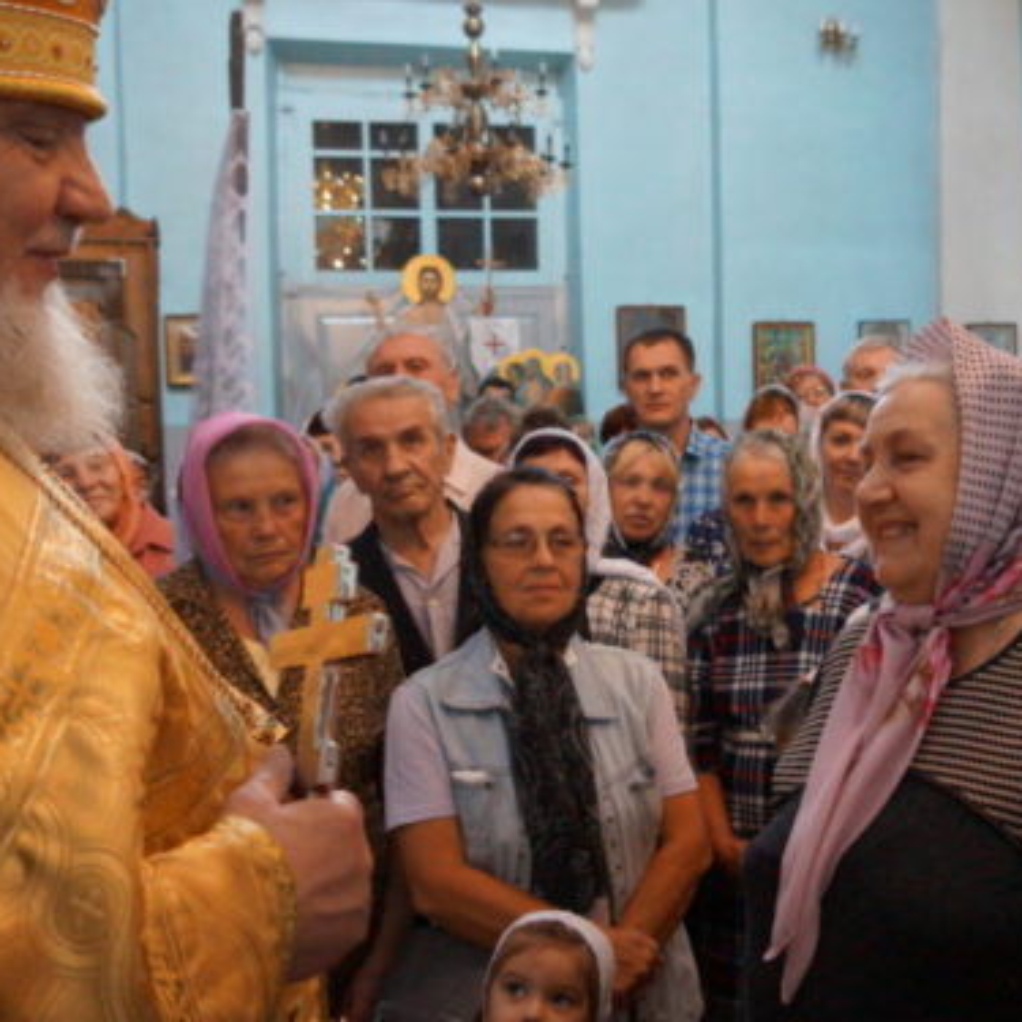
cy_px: 506
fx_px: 1637
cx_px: 733
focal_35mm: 49
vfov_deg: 34.7
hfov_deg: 34.1
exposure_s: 1/125
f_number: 4
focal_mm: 18
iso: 3200
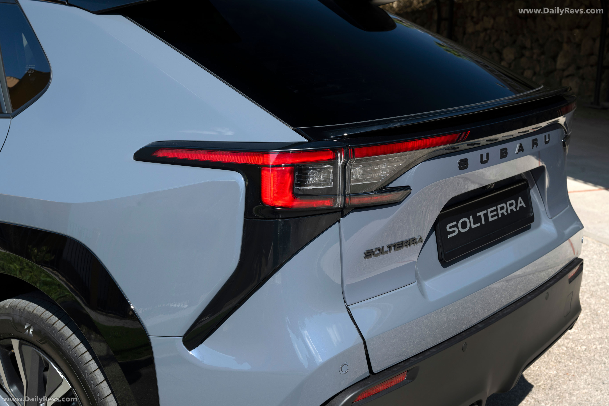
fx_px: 863
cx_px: 304
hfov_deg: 38.9
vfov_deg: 26.5
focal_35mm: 51
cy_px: 203
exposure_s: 1/160
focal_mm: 51
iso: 250
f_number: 9
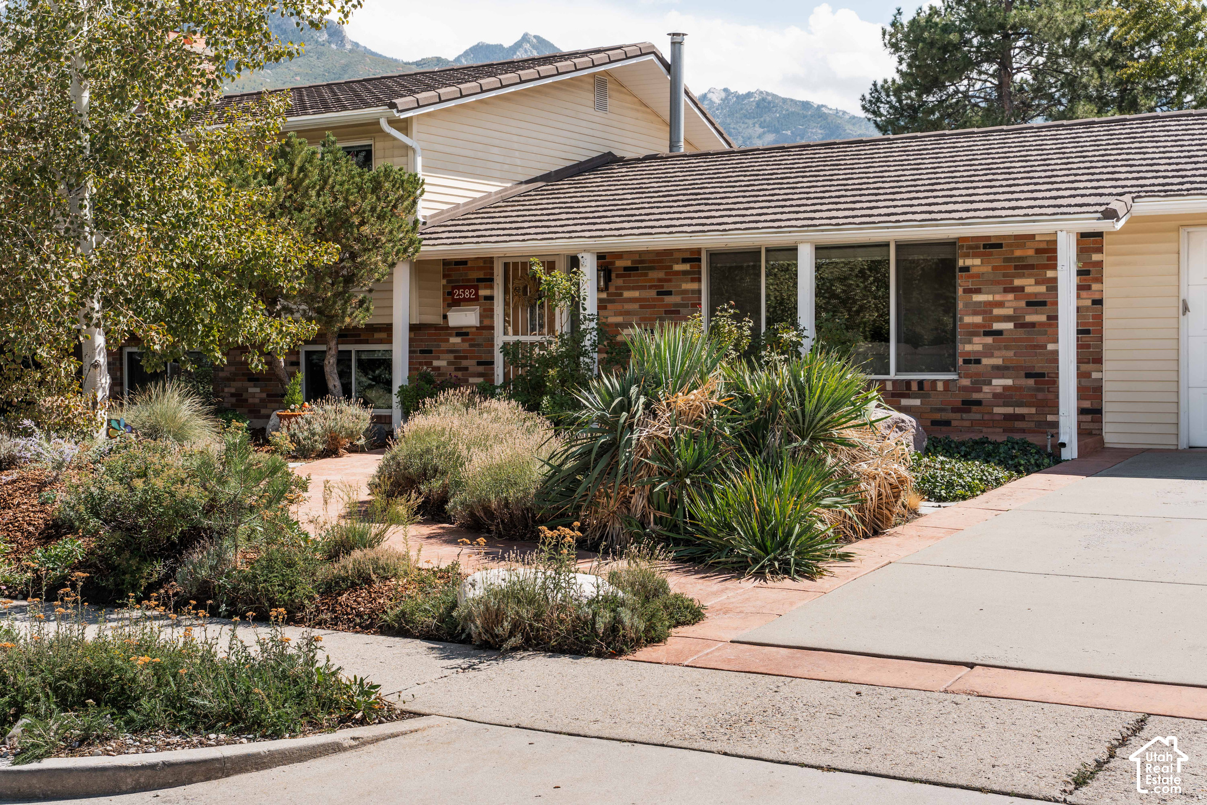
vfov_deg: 29.2
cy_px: 402
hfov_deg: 42.7
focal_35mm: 46
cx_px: 604
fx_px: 1545
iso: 100
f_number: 8
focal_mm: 46.1
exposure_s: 1/200
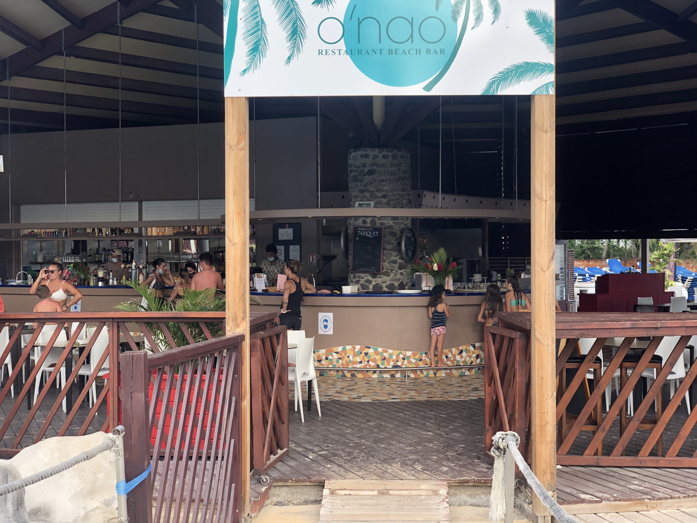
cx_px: 348
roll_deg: +0.9
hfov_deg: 36.8
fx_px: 1047
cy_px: 262
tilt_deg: -0.4
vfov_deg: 28.0
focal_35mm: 52
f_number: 2.4
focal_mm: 6
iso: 25
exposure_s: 1/120
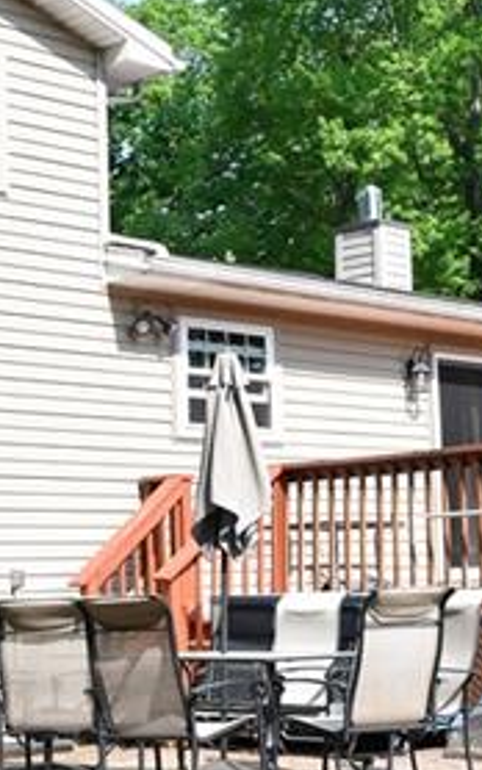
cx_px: 346
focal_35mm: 83
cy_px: 458
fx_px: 1752
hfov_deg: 15.6
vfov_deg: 24.7
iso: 800
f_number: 10
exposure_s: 1/400
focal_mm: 19
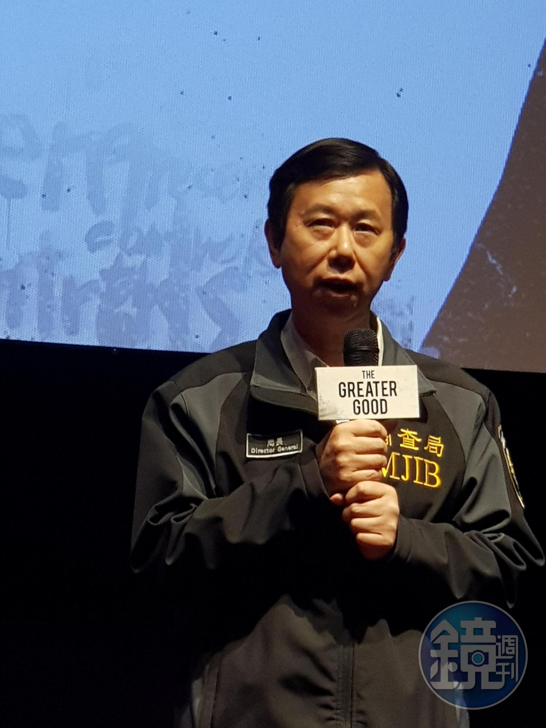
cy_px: 364
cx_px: 273
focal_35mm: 52
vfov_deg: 36.8
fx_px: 1094
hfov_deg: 28.0
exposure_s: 1/30
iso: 125
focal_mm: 6
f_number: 2.4
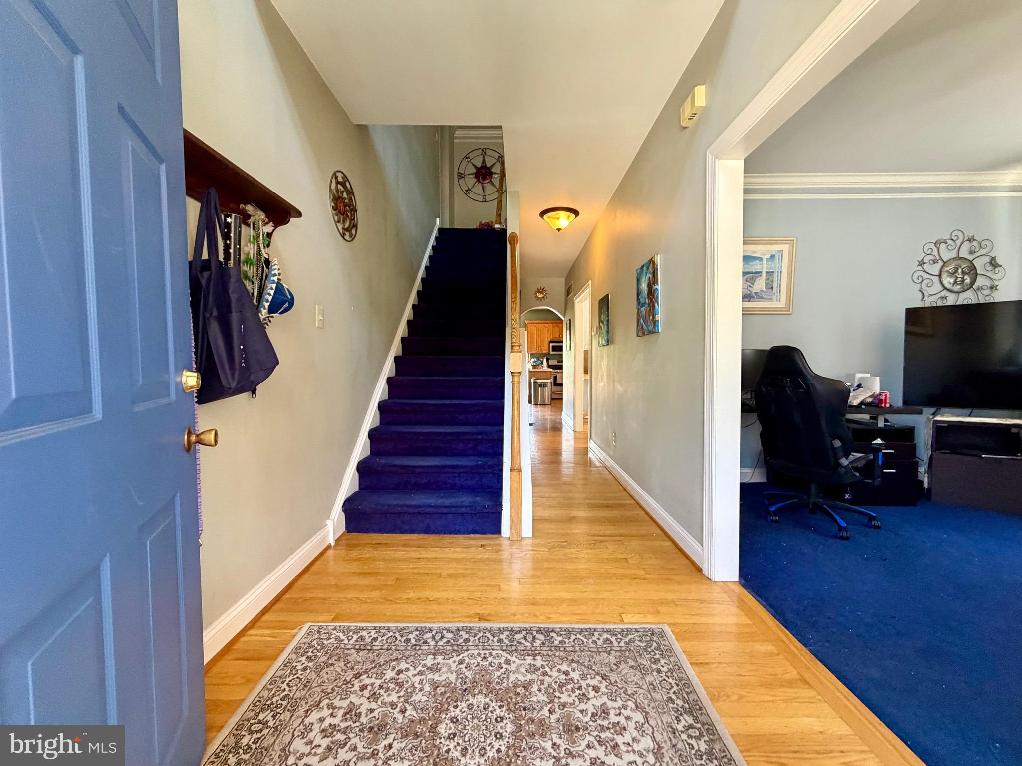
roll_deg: +1.1
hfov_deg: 102.1
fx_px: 413
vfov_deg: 85.7
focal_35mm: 14
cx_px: 511
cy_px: 383
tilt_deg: -1.4
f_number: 2.2
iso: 320
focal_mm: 2.22
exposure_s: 1/60
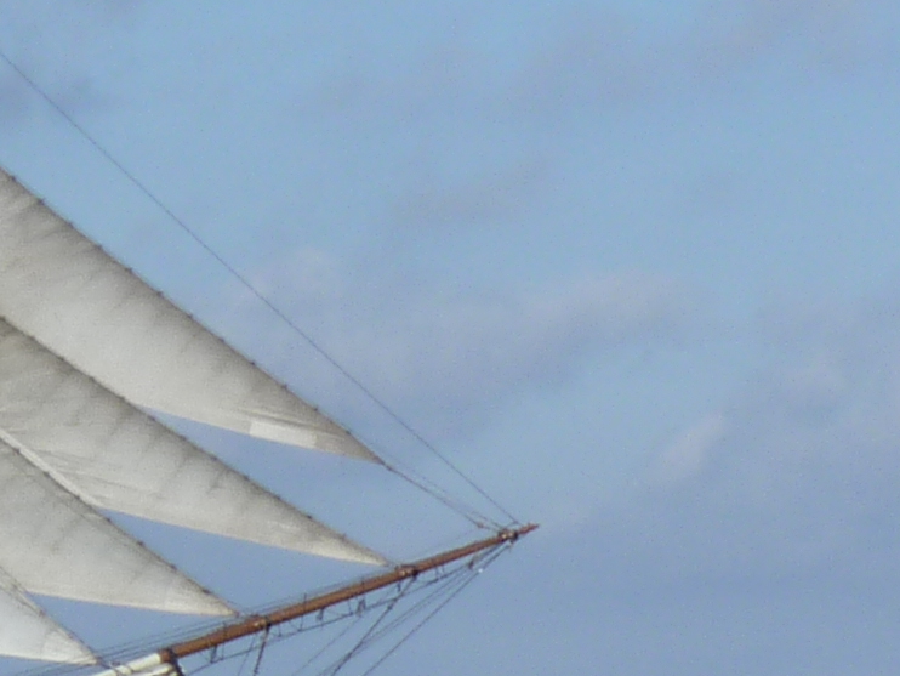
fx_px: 9389
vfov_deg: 4.1
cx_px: -1164
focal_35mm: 361
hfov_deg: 5.3
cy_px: 85
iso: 80
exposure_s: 1/400
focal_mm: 11.9
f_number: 5.6
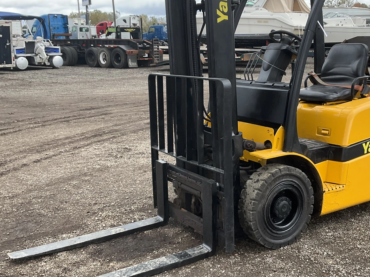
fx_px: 481
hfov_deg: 41.9
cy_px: 130
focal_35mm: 45
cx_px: 217
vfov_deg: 32.2
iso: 25
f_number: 1.8
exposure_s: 1/300
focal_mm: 3
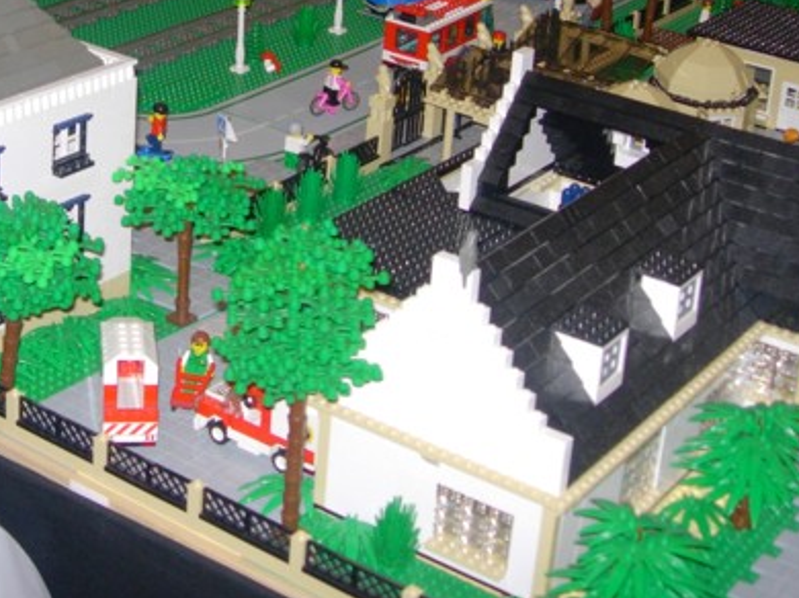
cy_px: 41
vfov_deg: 18.5
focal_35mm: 78
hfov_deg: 24.8
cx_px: 236
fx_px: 1799
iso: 79
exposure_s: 1/64
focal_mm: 7.8
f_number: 2.8
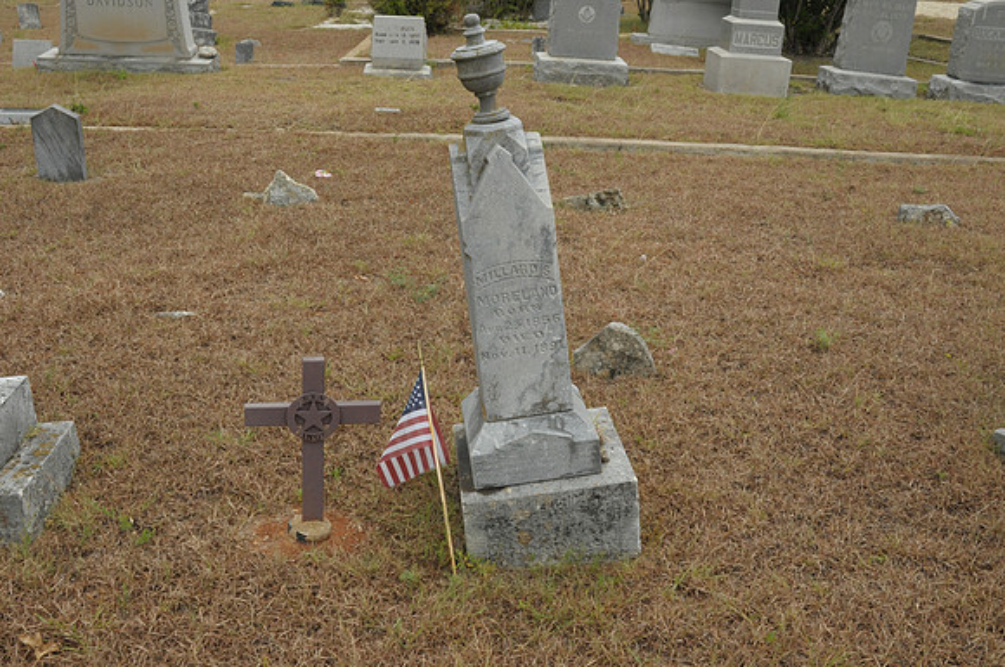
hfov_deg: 53.2
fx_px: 1004
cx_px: 502
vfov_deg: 36.8
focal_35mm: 36
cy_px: 334
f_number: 9
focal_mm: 24
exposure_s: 1/320
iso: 800
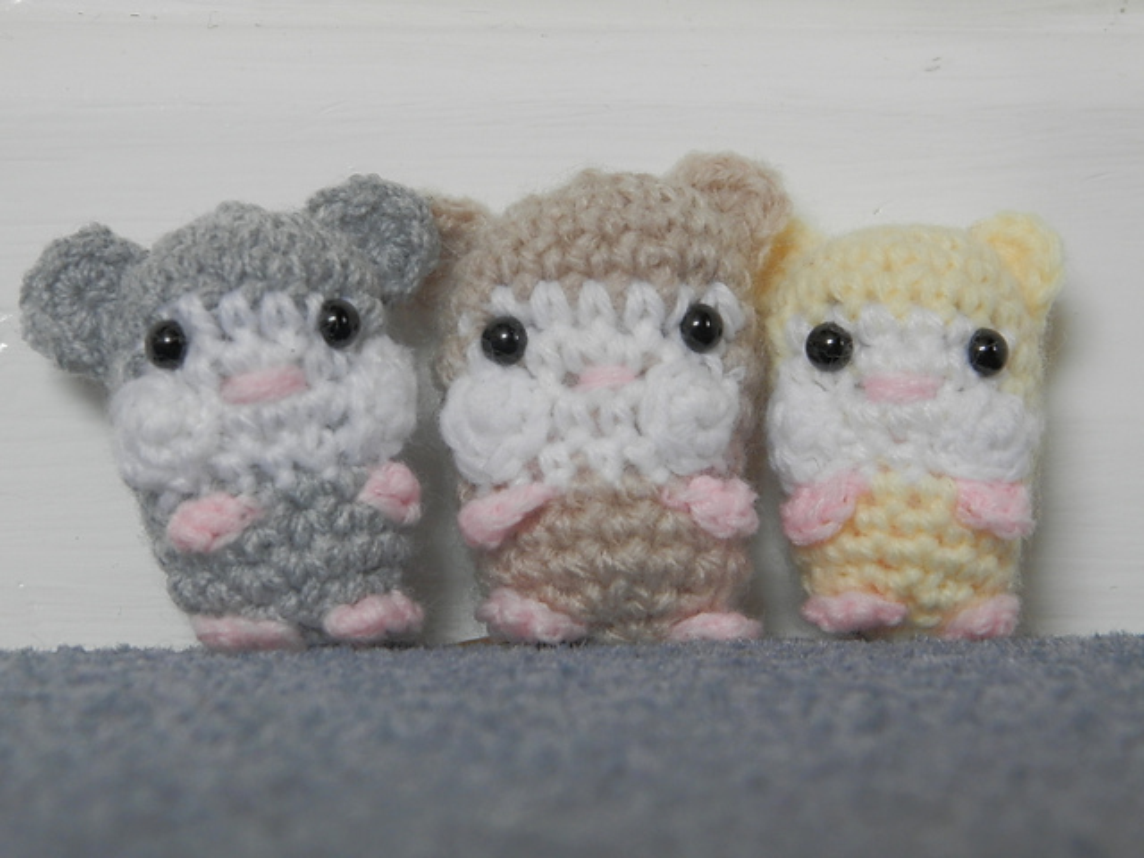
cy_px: 429
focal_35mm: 106
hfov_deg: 18.5
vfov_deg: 14.0
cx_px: 572
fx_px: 3503
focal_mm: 19
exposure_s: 1/40
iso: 200
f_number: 4.5
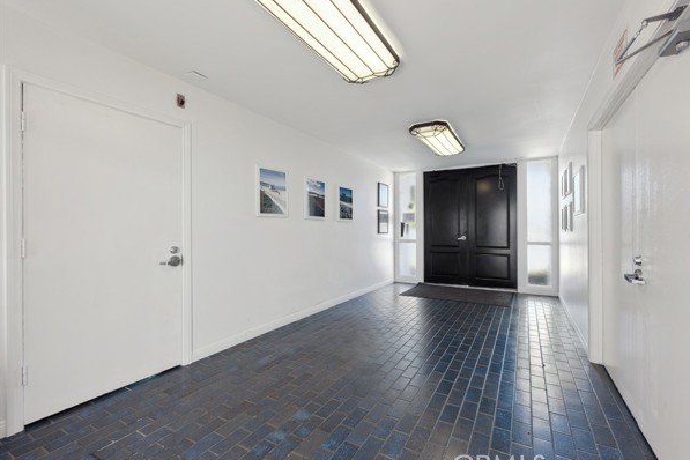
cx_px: 366
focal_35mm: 15
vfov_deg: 77.3
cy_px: 236
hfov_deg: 100.3
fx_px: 287
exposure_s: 1/25
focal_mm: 14
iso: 100
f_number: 9
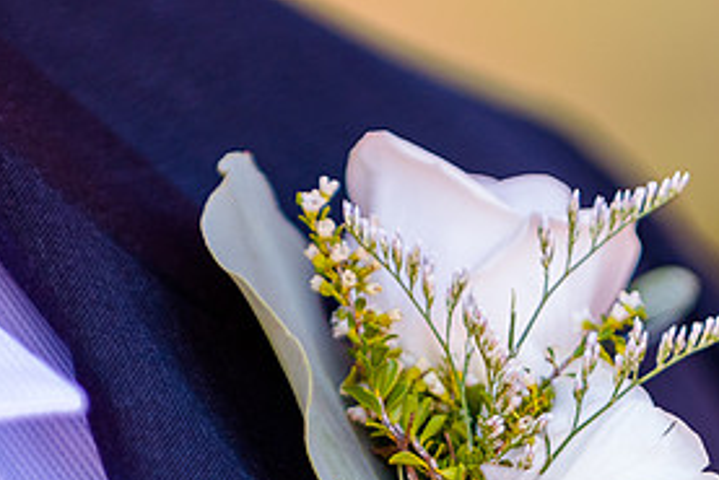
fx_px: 11490
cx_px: 606
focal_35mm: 575
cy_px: 523
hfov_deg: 3.6
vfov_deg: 2.4
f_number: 2.8
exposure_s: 1/400
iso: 500
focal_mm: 200
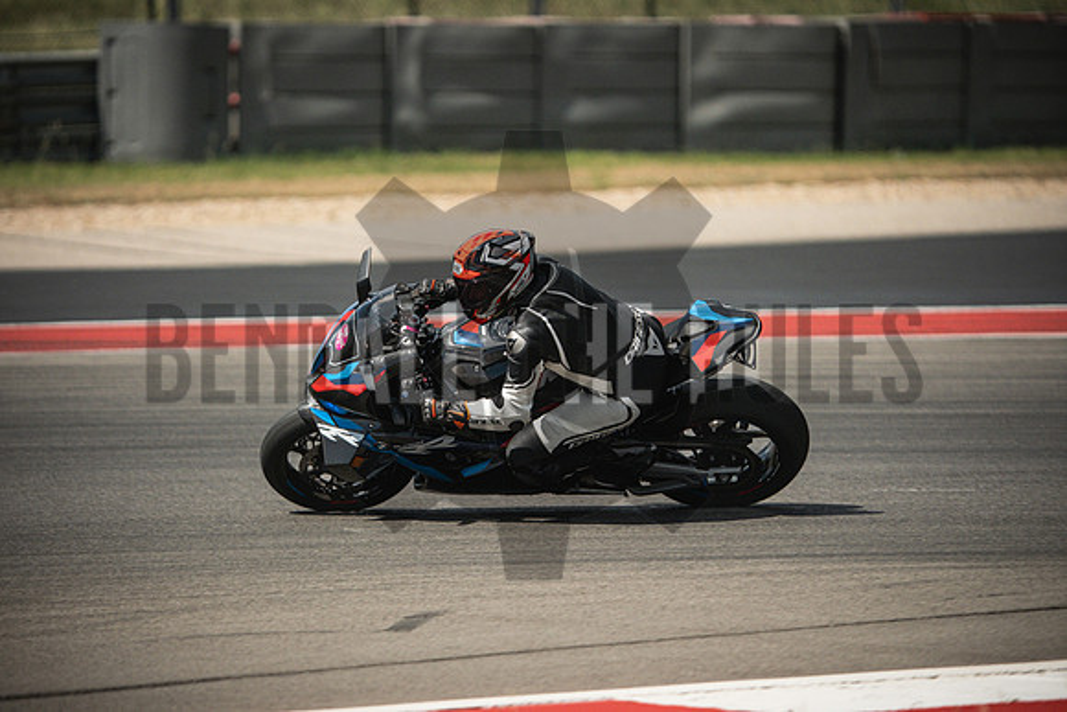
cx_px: 534
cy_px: 356
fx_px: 8893
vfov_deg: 4.6
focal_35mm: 300
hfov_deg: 6.9
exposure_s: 1/1600
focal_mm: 200
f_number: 2
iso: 1250
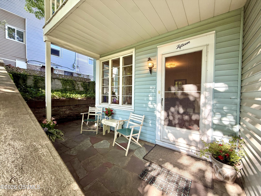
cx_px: 130
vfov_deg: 85.7
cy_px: 98
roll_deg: +1.4
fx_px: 106
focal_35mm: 14
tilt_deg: -3.8
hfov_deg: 102.1
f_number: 2.2
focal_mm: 2.22
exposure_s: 1/99
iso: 64
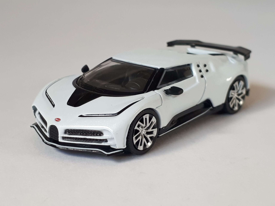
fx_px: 214
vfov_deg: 51.4
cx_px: 138
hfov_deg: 65.3
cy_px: 103
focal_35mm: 27
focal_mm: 3.6
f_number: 1.9
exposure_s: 1/33
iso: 64
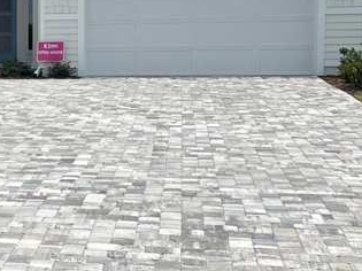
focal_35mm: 88
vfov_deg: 16.8
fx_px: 920
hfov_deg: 21.2
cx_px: -32
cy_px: 111
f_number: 1.5
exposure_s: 1/5319
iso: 50
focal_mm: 5.7
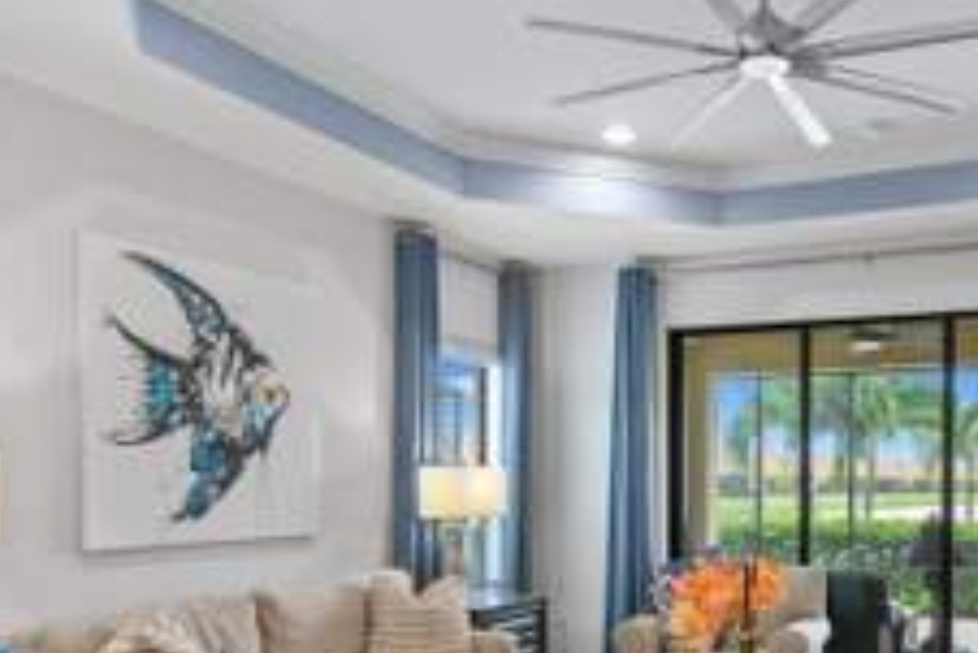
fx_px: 924
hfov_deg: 54.4
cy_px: 471
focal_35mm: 34
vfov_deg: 38.2
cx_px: 671
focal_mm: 16
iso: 400
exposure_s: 1/25
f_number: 8
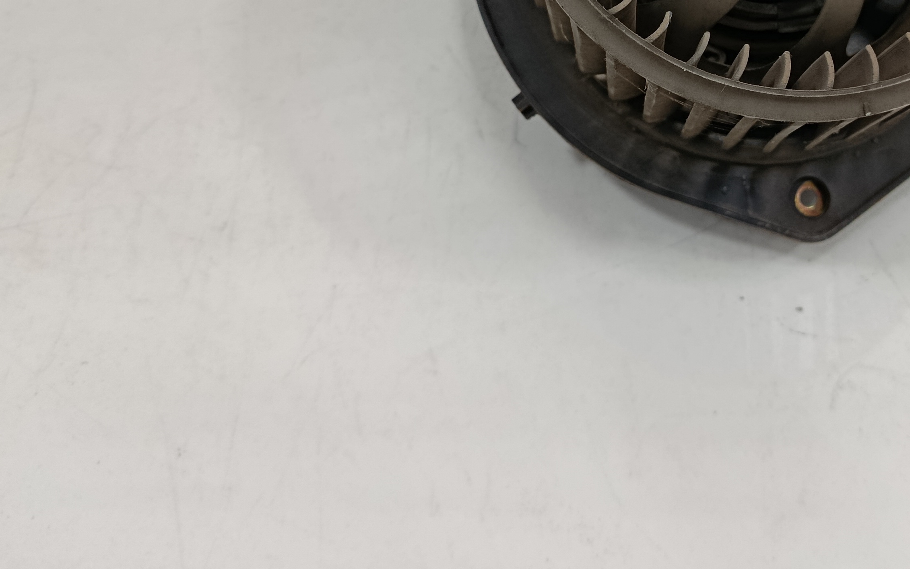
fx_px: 1116
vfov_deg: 27.1
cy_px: 5
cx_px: 693
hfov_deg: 42.8
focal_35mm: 45
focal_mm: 5.24
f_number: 1.7
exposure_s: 1/100
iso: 960
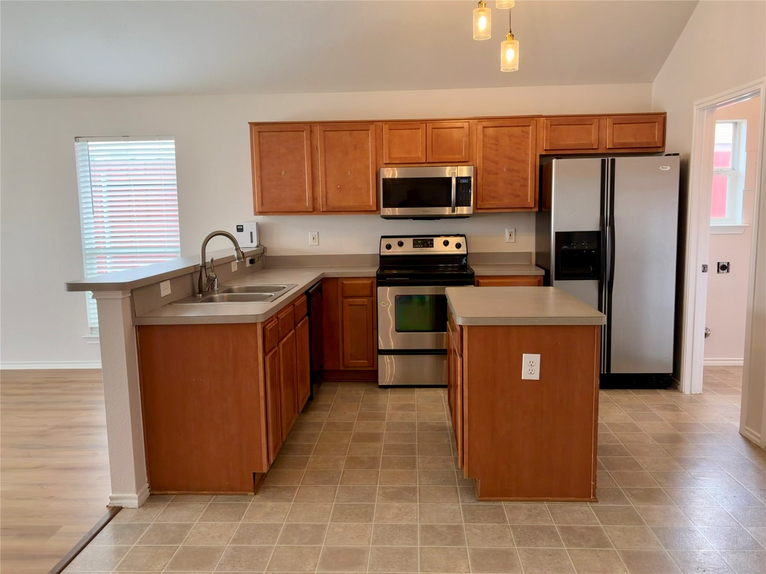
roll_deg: +1.3
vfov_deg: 53.1
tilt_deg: -5.4
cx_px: 383
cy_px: 287
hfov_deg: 67.3
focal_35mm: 26
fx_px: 575
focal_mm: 5.96
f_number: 1.6
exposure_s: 1/120
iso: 125
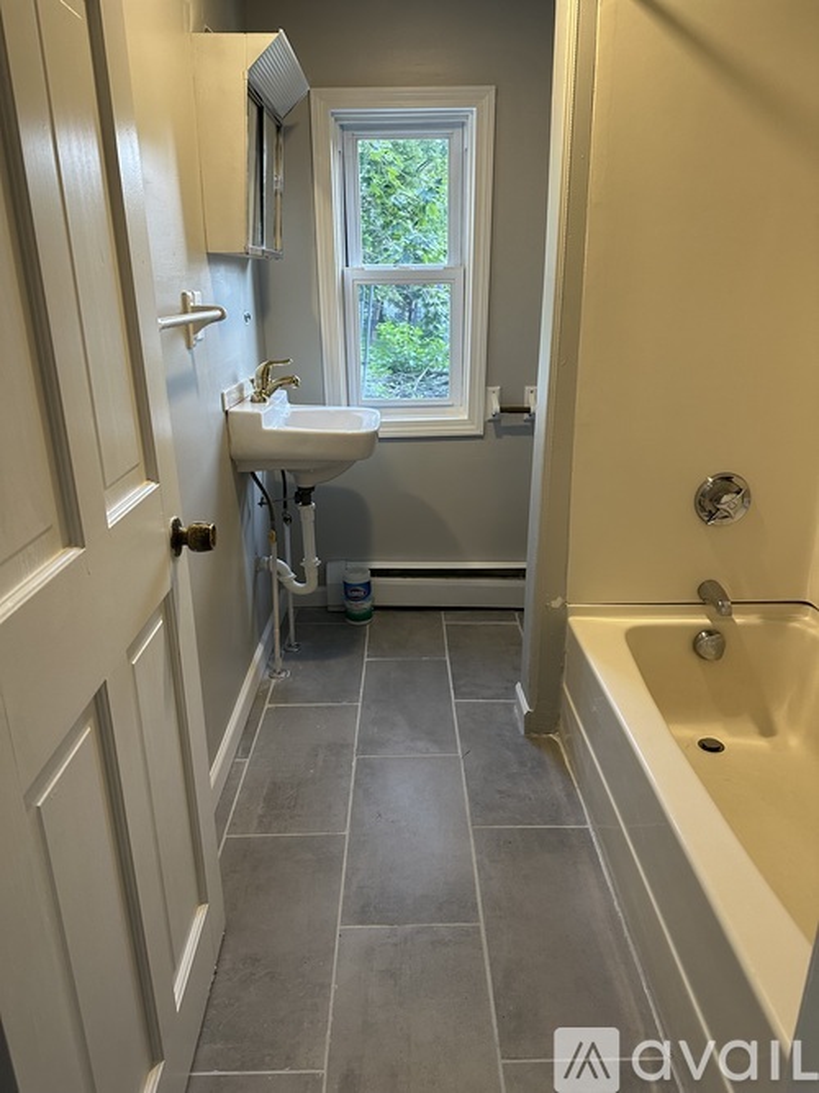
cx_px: 410
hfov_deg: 56.8
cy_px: 546
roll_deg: +0.9
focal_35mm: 24
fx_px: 757
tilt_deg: -19.1
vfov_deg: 71.6
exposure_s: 1/62
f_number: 1.78
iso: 250
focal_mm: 6.86
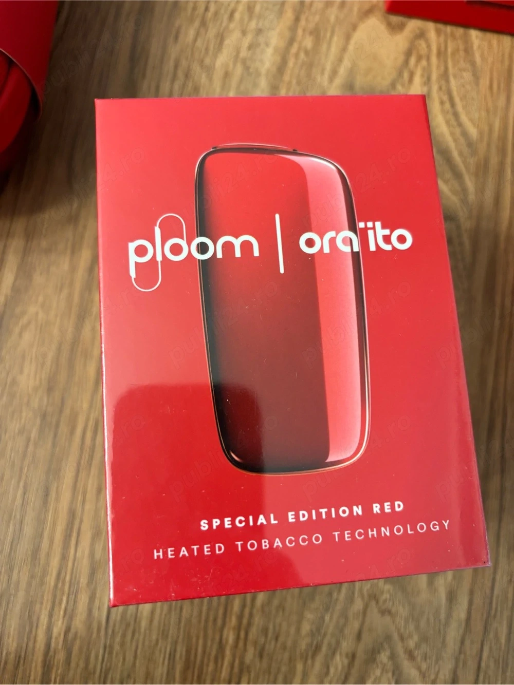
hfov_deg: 53.0
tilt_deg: -77.1
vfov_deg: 67.3
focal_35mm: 26
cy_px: 342
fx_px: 515
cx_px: 257
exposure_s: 1/50
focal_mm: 5.96
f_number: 1.6
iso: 160
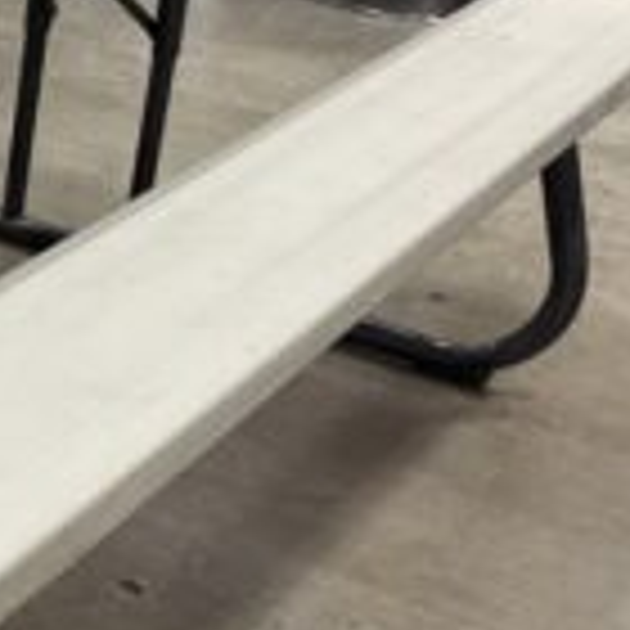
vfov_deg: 21.1
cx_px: -360
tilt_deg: -27.9
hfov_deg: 18.3
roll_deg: -1.0
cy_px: 380
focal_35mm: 82
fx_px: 1688
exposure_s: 1/60
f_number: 1.6
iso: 200
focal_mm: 5.96
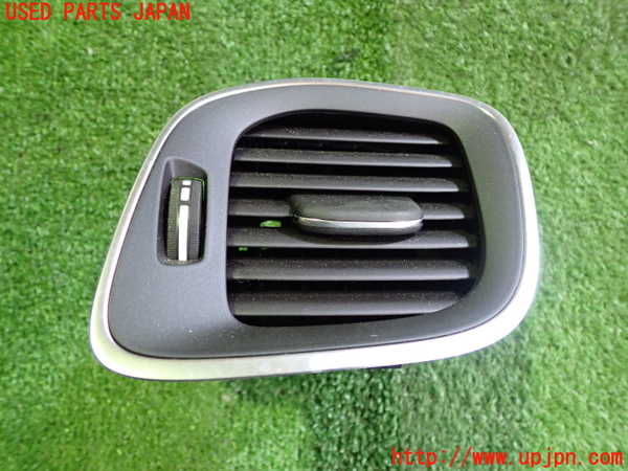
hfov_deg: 60.0
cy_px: 236
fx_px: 544
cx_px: 314
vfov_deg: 46.8
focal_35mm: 30
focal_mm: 5.4
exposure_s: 1/30
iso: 640
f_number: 2.3
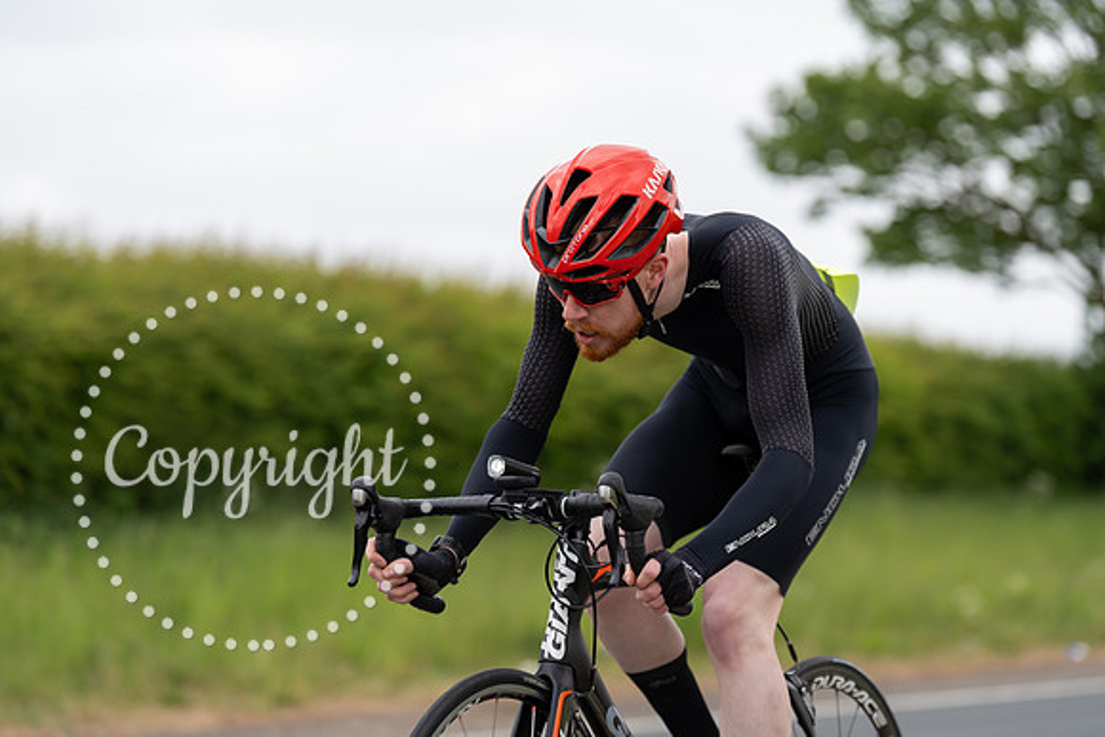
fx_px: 3623
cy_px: 368
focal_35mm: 118
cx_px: 552
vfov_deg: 11.6
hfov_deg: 17.3
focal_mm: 118
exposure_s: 1/1250
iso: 250
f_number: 3.2
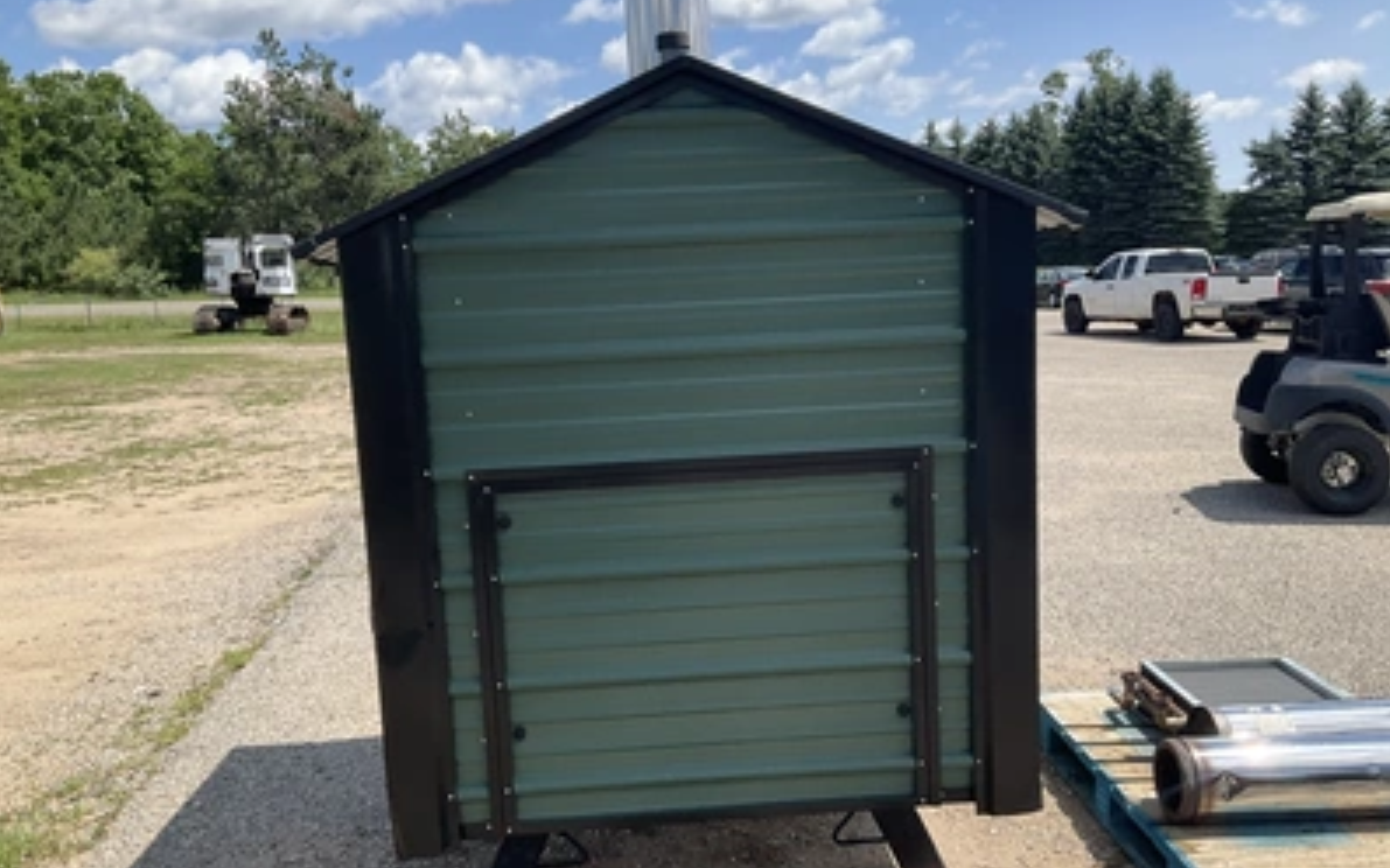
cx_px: 693
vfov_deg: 40.6
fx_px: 1174
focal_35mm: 31
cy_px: 469
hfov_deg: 61.2
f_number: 1.8
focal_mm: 3
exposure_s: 1/1451
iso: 25
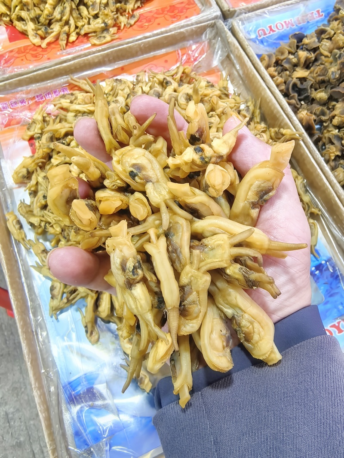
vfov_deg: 65.3
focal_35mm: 27
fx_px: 358
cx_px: 172
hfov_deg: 51.3
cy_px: 229
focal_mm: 1.95
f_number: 2.2
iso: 125
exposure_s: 1/50
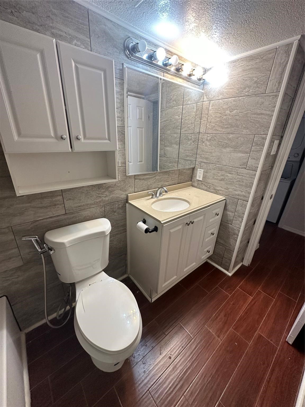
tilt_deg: -23.8
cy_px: 204
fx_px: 164
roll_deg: -2.7
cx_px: 152
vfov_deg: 102.1
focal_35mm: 14
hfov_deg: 85.7
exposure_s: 1/120
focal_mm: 2.22
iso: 200
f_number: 2.2
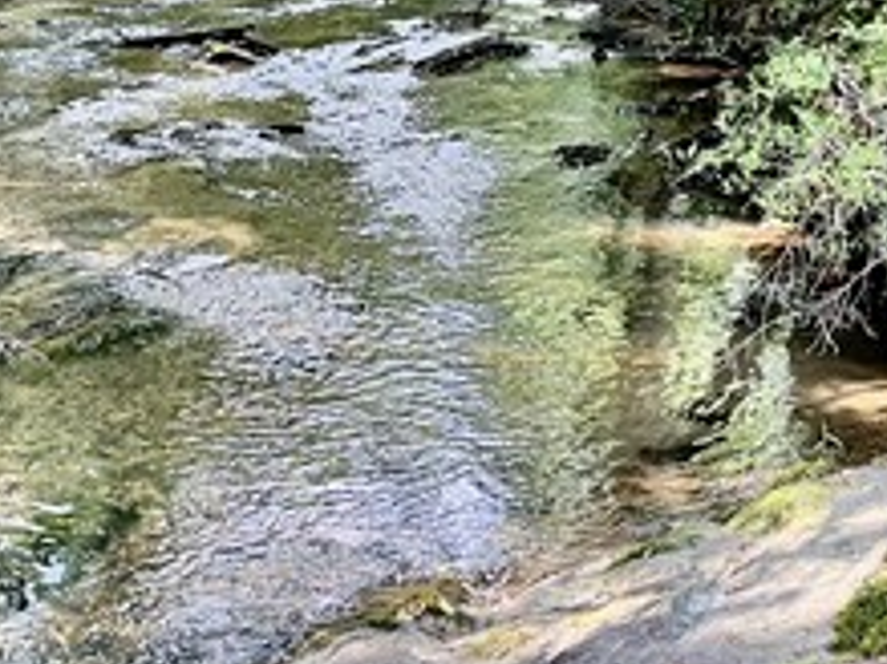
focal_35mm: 76
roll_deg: +0.6
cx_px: 162
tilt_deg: -9.3
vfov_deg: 19.0
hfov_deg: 25.2
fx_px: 1946
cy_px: 61
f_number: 1.6
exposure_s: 1/60
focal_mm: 5.1
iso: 160
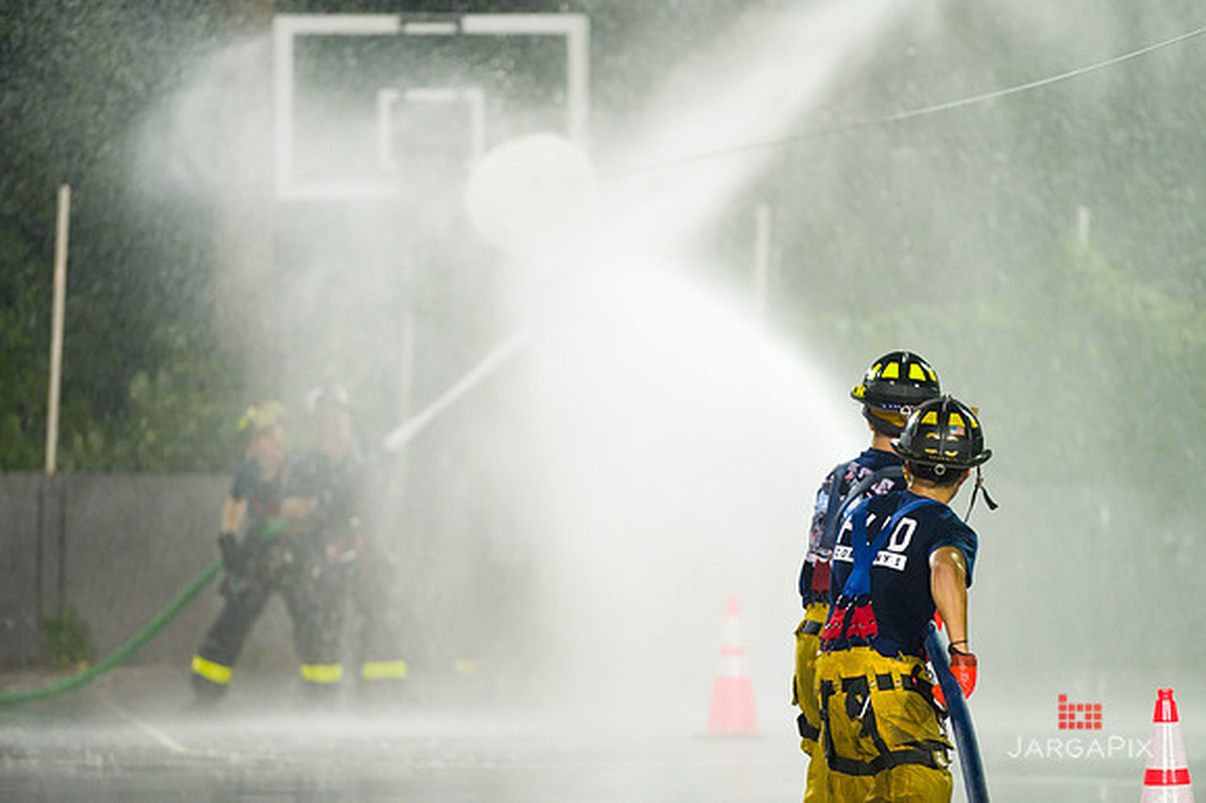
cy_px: 402
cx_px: 603
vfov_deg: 6.9
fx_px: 6696
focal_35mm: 200
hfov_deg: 10.3
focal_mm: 200
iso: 1600
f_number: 3.2
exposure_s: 1/125
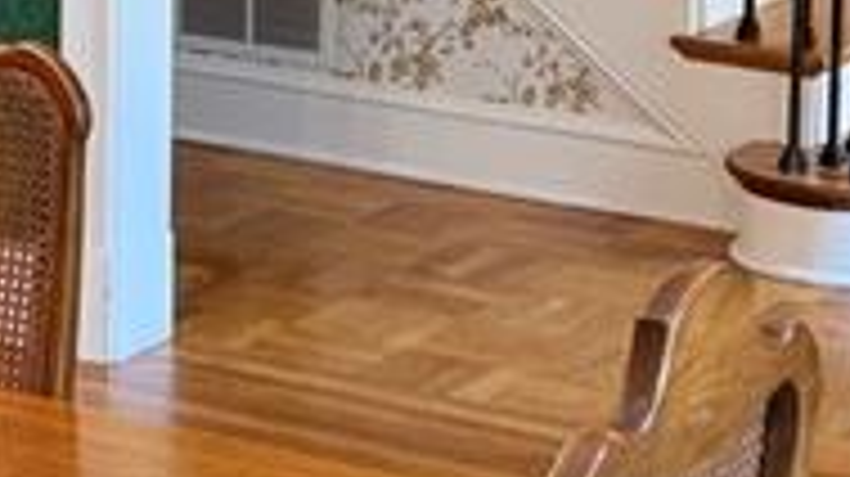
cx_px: -301
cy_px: -148
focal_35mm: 142
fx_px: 3198
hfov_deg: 14.4
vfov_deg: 8.4
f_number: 1.78
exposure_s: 1/60
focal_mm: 6.76
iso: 250
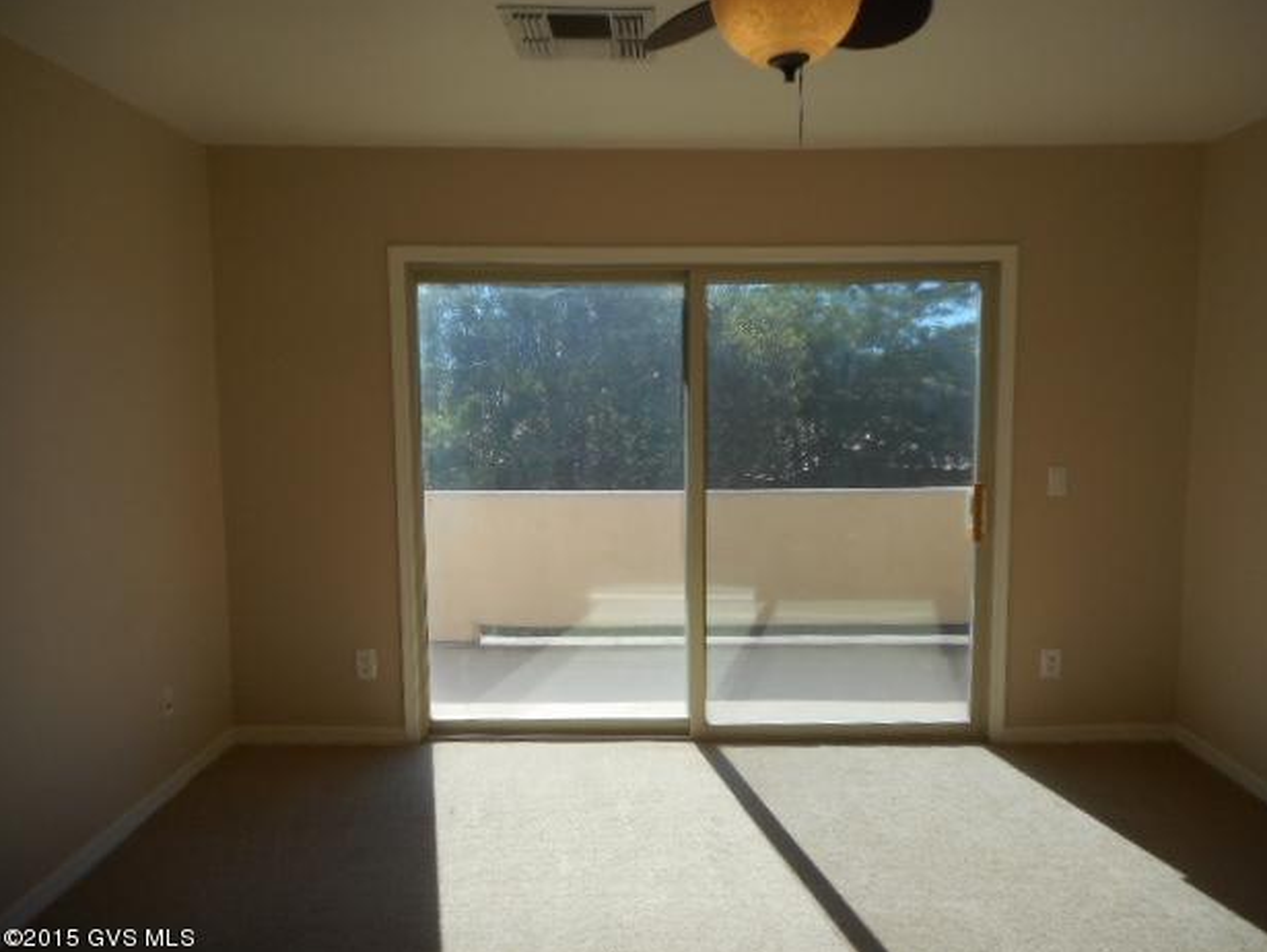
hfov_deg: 67.3
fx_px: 952
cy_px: 484
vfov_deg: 53.1
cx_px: 651
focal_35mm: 26
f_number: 3.7
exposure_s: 1/400
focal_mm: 4.5
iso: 80
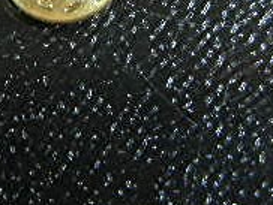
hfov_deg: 14.3
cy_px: -40
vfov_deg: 10.7
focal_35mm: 137
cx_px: 63
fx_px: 1082
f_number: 3.7
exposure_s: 1/20.1
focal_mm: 7.1
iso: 400
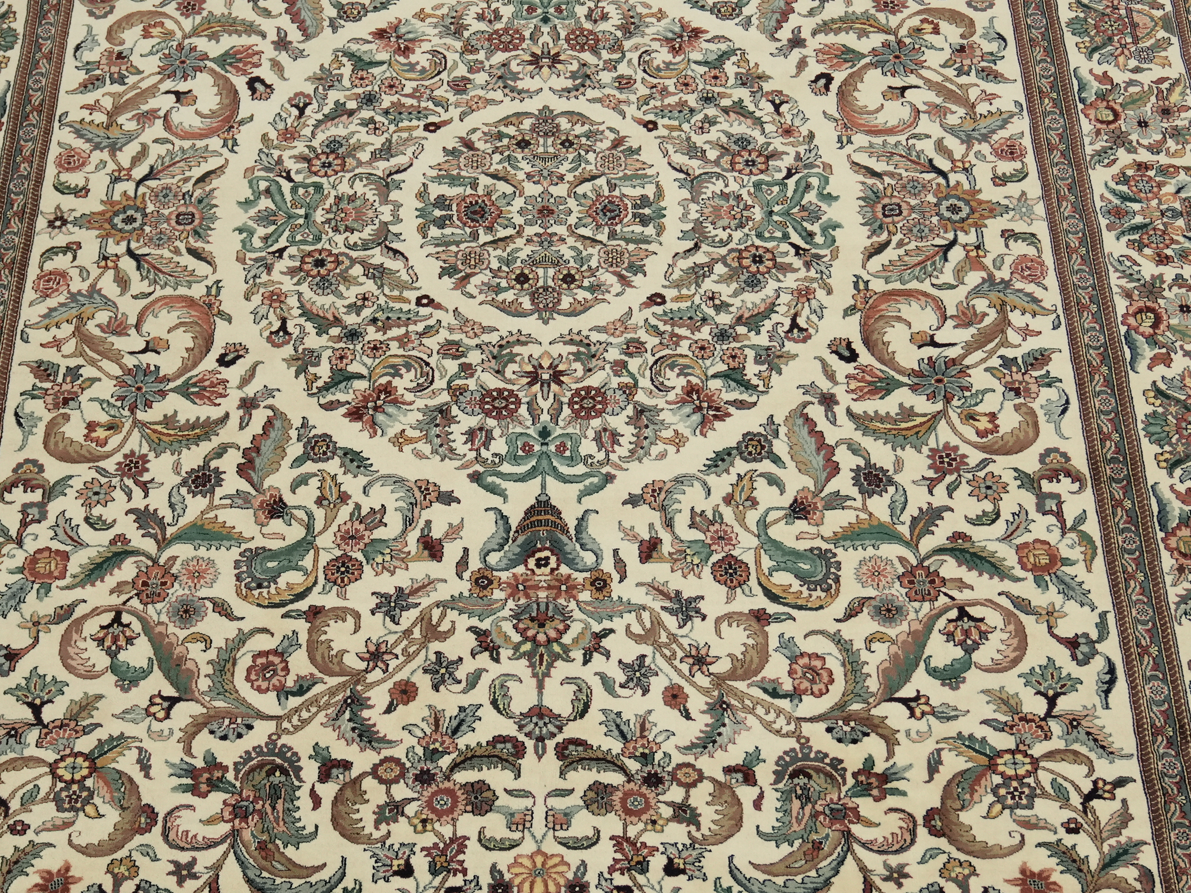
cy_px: 457
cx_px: 514
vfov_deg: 21.6
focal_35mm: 68
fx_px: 2340
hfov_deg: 28.5
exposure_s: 1/125
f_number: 3.2
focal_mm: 30
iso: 1600
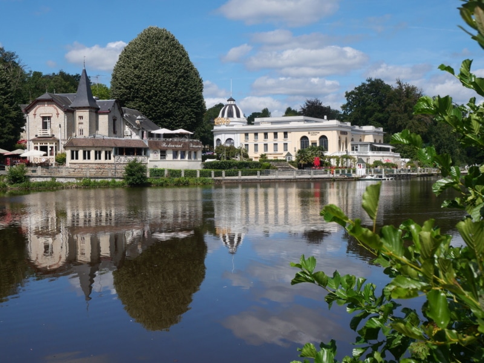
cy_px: 182
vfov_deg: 31.5
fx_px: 643
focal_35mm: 46
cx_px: 242
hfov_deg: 41.2
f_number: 10
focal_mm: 23
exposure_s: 1/500
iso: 200
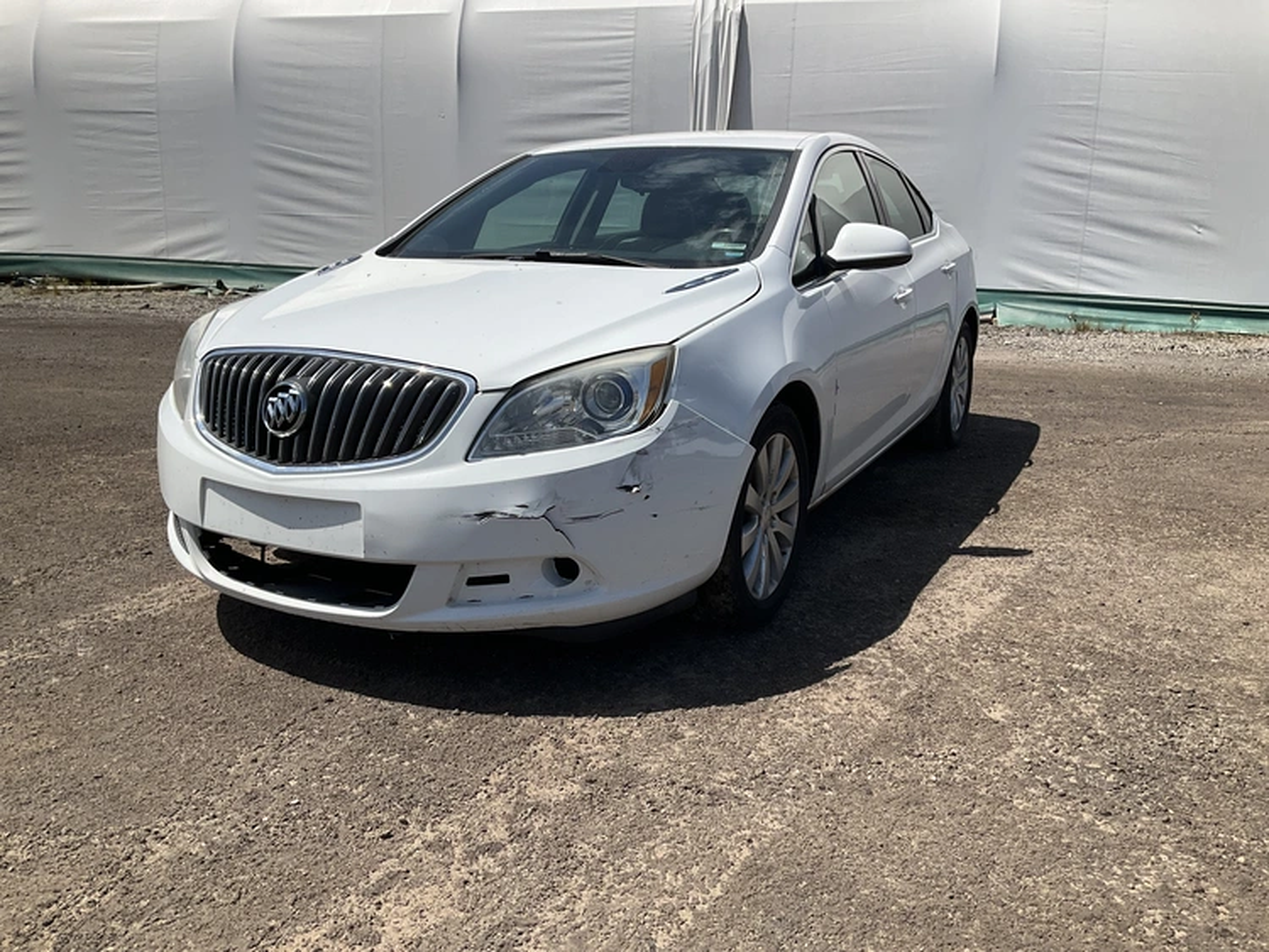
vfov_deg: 48.3
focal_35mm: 29
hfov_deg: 61.6
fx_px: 1063
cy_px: 476
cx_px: 634
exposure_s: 1/2667
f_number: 1.8
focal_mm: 3
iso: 25
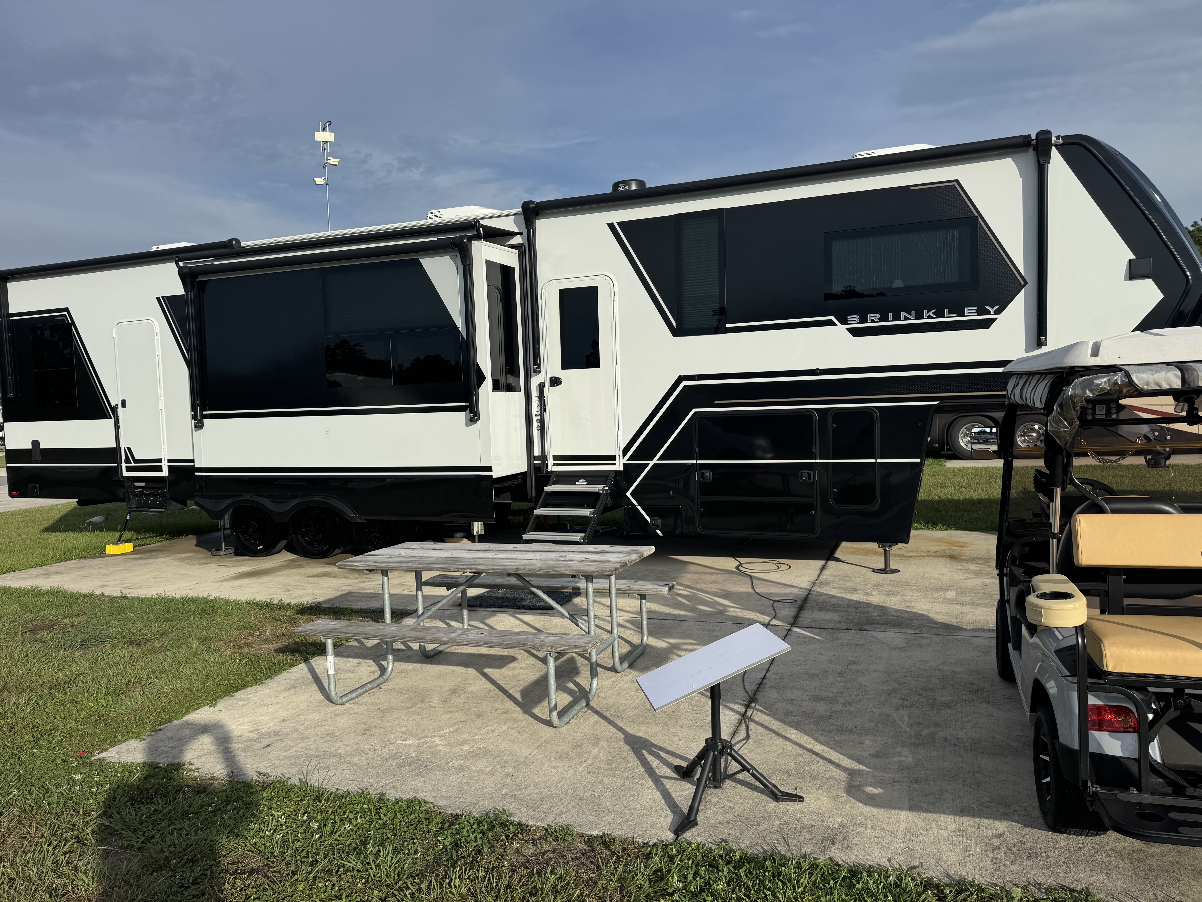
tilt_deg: -3.7
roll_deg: +1.8
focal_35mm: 24
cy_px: 451
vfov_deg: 56.8
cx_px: 601
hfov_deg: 71.6
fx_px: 833
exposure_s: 1/6410
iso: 80
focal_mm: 6.76
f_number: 1.78
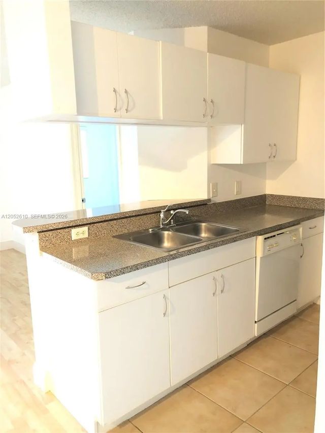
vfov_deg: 63.4
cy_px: 216
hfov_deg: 49.8
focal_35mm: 28
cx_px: 162
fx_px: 350
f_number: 1.8
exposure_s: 1/9
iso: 100
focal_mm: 4
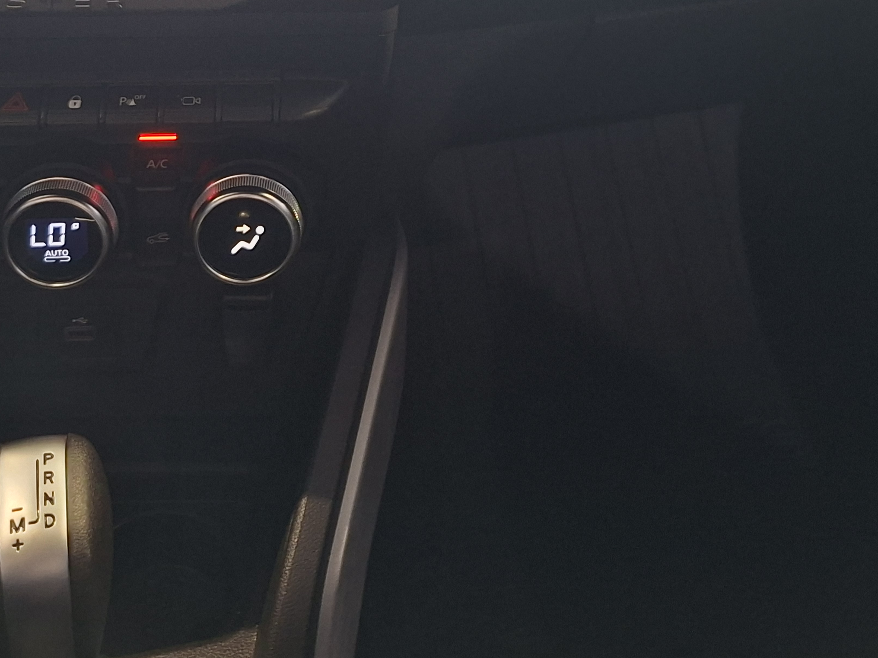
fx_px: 1471
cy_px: -166
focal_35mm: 58
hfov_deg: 33.2
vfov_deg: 22.8
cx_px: 422
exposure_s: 1/120
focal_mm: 5.54
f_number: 1.8
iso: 320
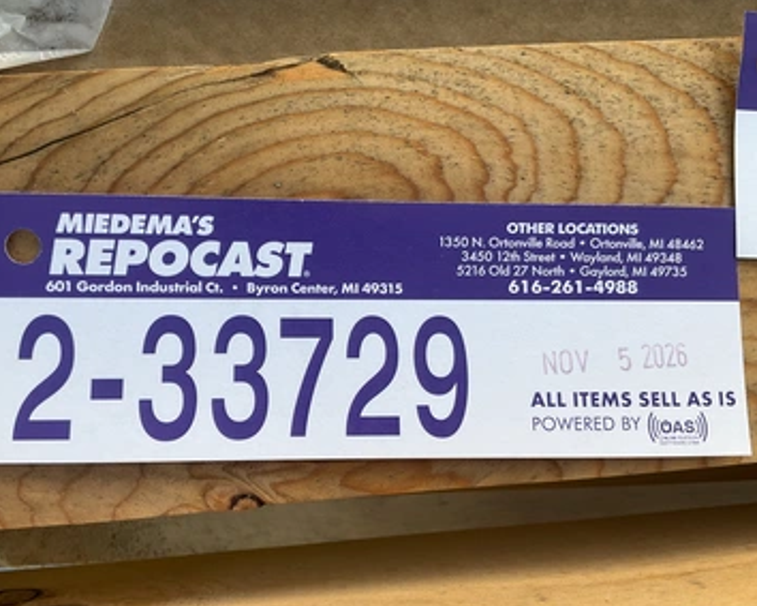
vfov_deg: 45.8
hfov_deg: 55.6
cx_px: 355
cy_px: 319
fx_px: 717
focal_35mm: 32
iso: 20
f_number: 1.8
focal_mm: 3
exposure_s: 1/122
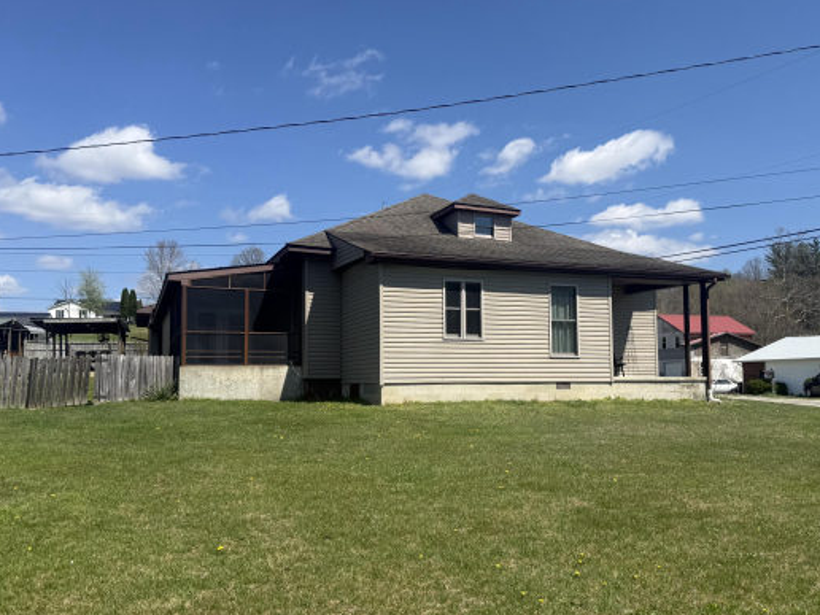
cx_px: 438
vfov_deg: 45.4
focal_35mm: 31
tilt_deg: +5.2
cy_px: 327
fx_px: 734
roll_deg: +0.5
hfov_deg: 58.3
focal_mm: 6.76
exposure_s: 1/4975
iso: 80
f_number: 1.78
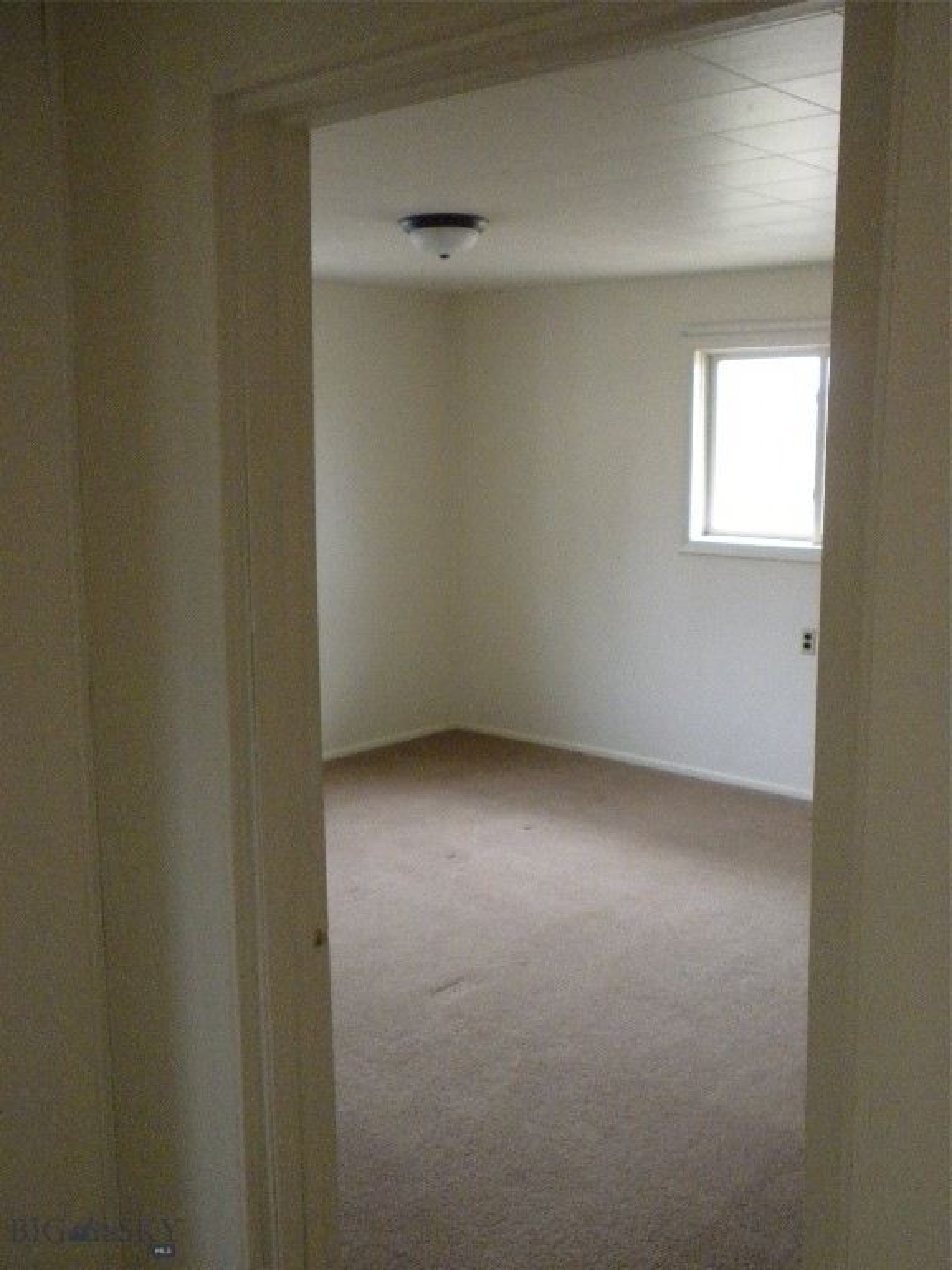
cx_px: 476
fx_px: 1357
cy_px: 635
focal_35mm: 37
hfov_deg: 38.7
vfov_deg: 50.1
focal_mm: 6.6
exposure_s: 1/109
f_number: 3.5
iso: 677
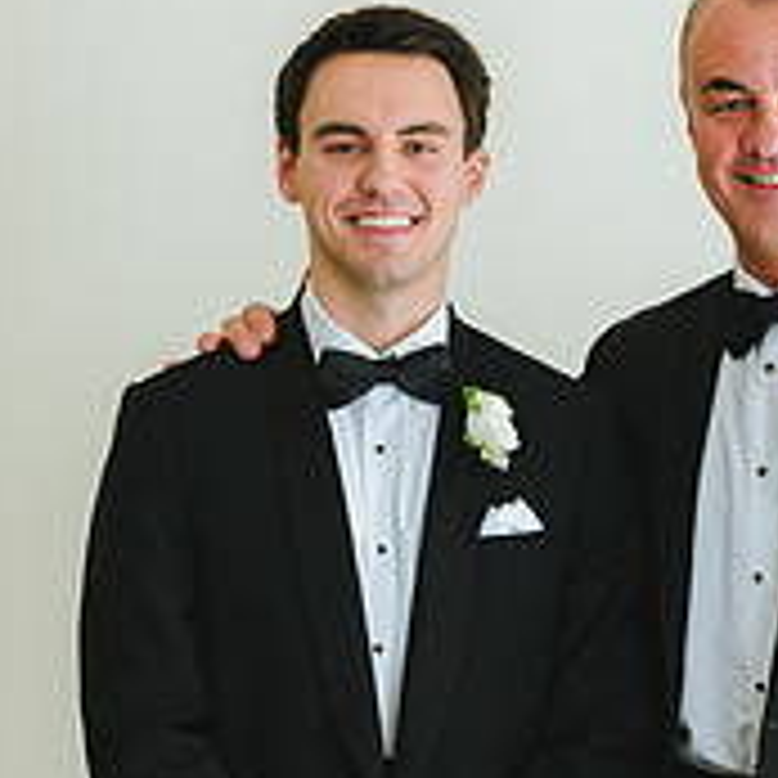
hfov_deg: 11.9
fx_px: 3712
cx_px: 580
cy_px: 553
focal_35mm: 146
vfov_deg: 11.9
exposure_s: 1/500
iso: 400
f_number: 2.8
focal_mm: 66
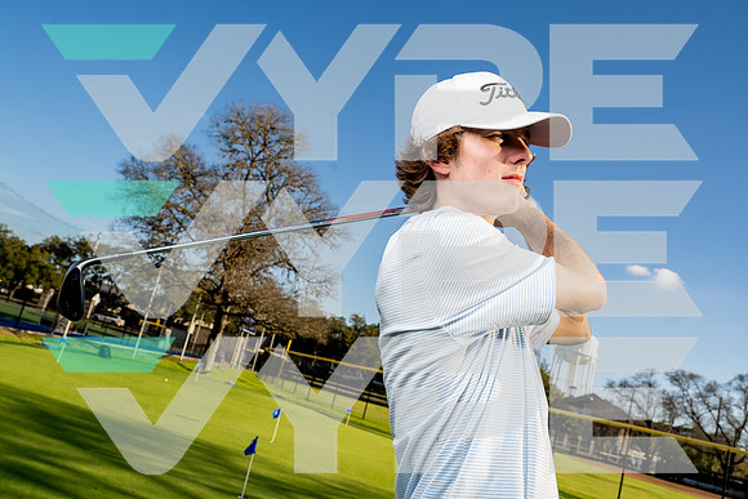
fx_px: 623
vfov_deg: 43.6
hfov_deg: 61.9
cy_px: 250
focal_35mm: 30
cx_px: 374
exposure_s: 1/250
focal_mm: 30
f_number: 8
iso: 100
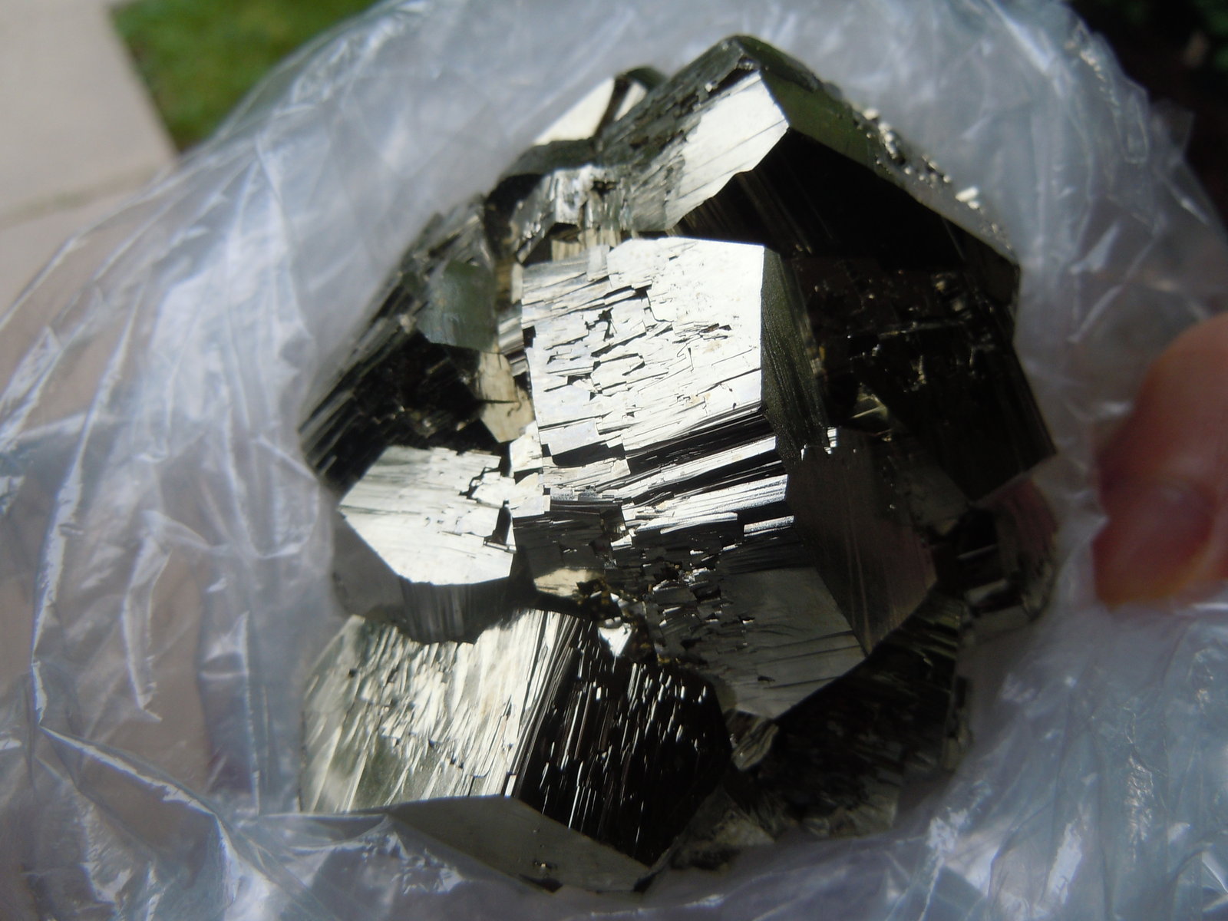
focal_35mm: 30
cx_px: 614
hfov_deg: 60.0
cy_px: 460
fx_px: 1064
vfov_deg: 46.8
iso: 100
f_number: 3.5
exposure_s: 1/60
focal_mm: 5.4
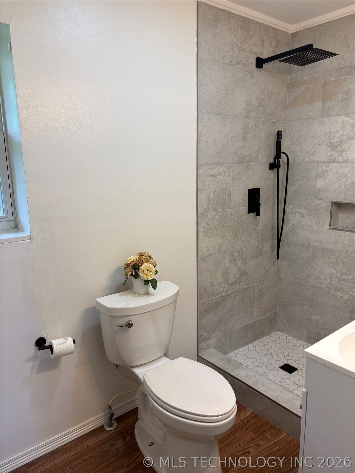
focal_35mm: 26
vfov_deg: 67.3
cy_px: 236
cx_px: 178
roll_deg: +0.3
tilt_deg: -11.1
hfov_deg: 53.1
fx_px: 356
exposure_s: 1/120
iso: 80
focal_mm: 5.96
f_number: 1.6
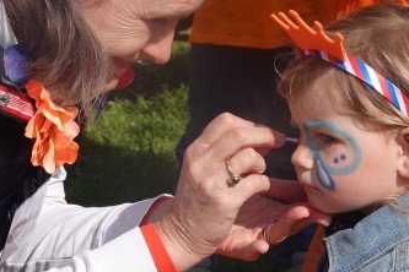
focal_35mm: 200
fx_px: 2272
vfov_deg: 6.9
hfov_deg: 10.3
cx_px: 215
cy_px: 74
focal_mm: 27.24
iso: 100
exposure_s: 1/1000
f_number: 4
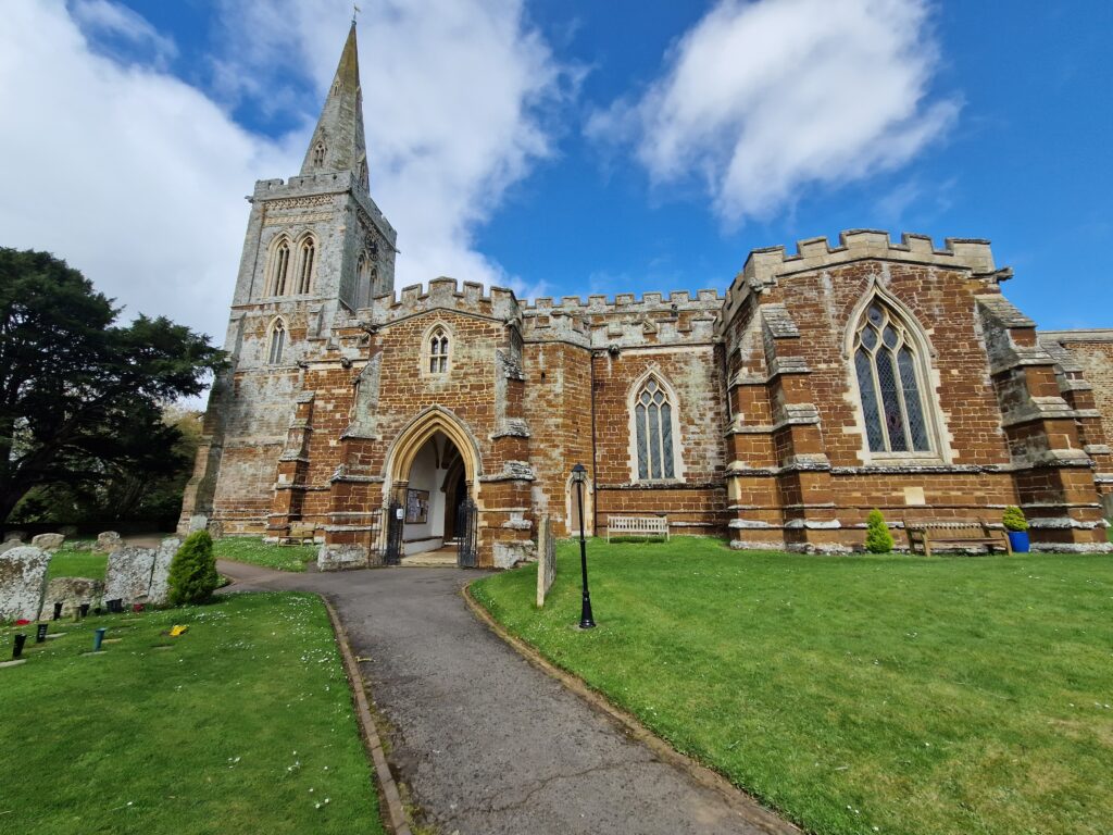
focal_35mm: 13
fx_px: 418
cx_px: 556
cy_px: 418
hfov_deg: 106.2
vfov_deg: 89.9
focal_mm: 2.2
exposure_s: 1/2024
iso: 50
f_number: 2.2
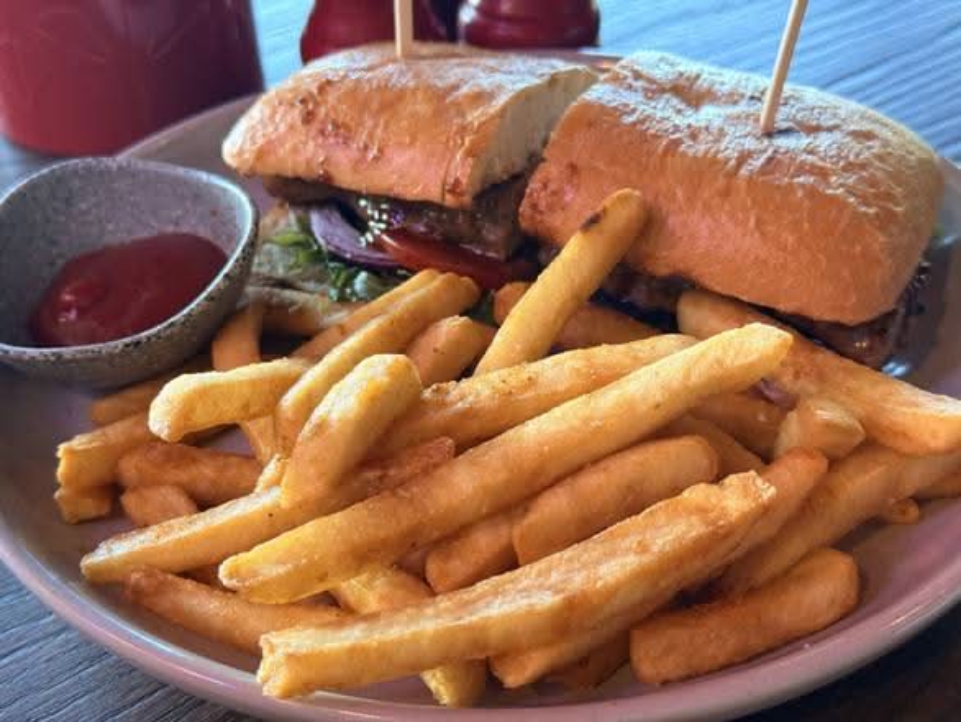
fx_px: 1333
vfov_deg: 30.3
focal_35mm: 48
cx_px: 480
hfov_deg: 39.6
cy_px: 361
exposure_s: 1/60
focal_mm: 6.76
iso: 100
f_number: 1.78
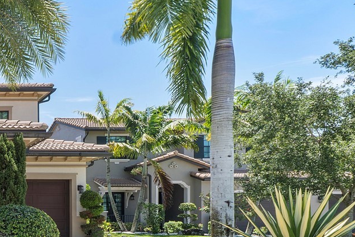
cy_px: 209
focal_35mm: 41
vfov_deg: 31.3
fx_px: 404
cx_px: -97
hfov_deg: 34.7
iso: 100
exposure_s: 1/100
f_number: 11
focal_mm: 10
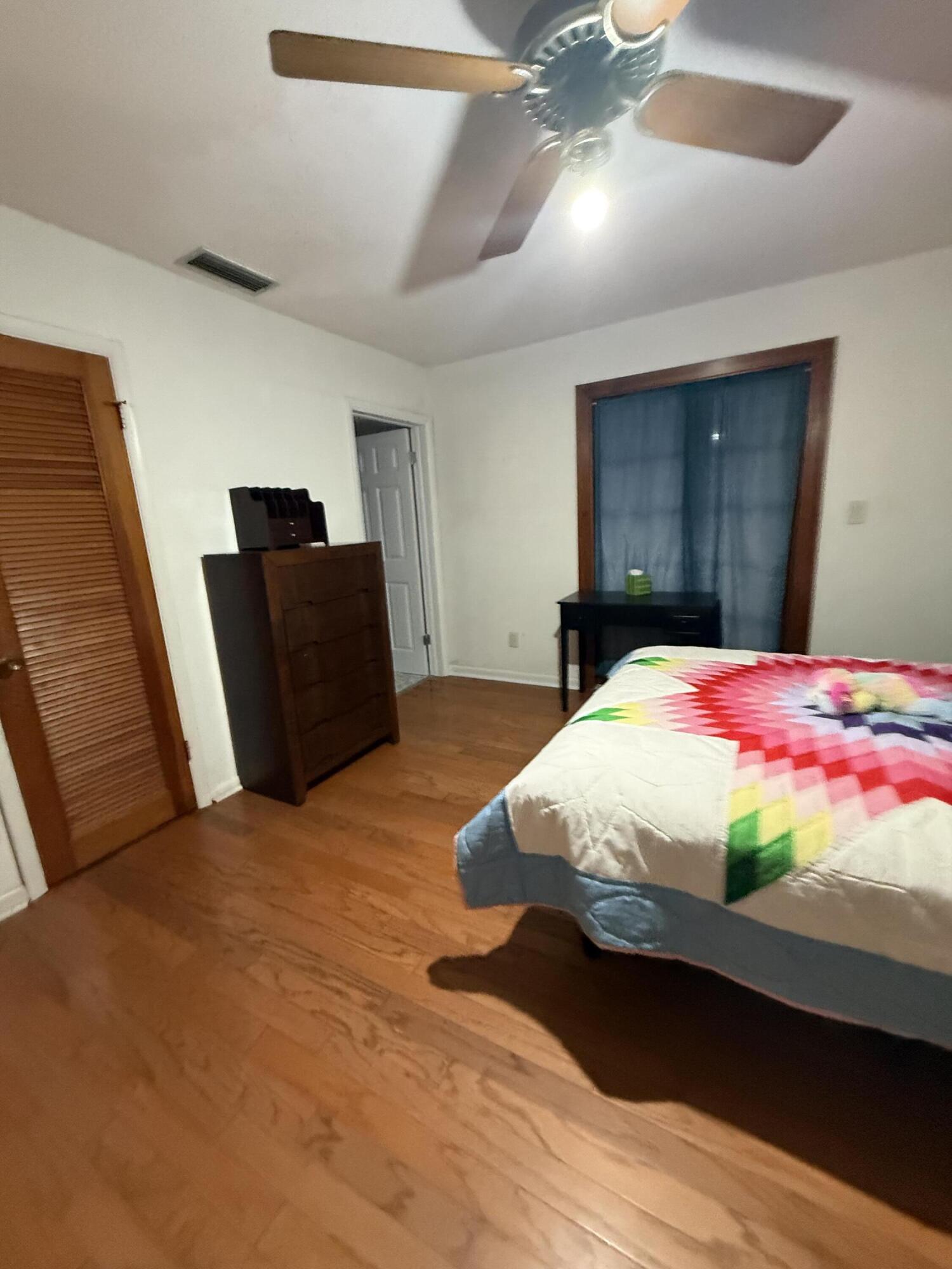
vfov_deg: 102.1
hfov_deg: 85.7
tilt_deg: -11.6
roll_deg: +1.3
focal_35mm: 14
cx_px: 476
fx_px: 513
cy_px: 634
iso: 640
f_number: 2.2
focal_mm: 2.22
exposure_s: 1/60
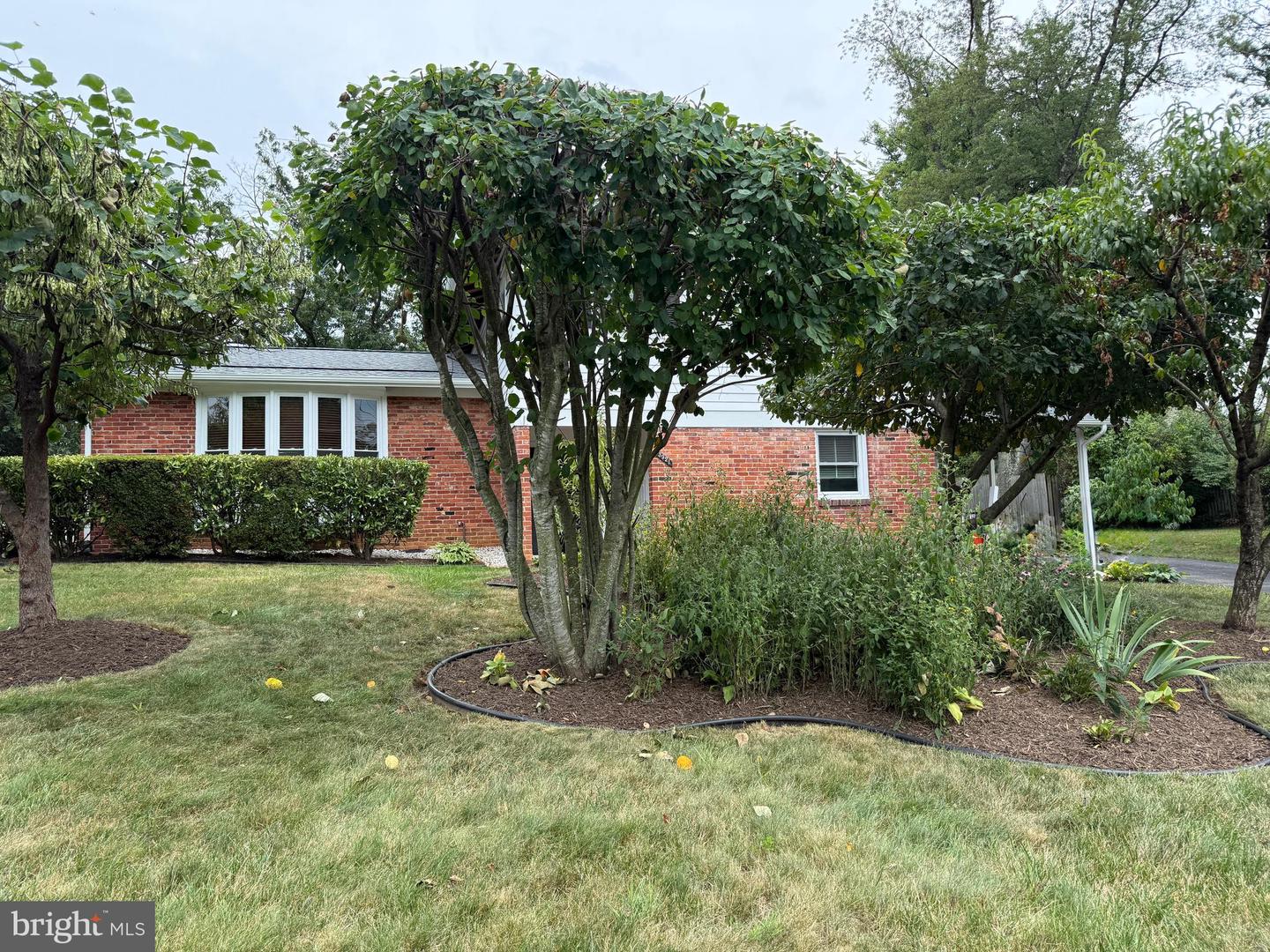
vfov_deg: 56.8
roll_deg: +2.8
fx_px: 881
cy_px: 476
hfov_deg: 71.6
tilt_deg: +4.7
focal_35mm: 24
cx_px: 635
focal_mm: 6.76
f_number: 1.78
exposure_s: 1/1493
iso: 100
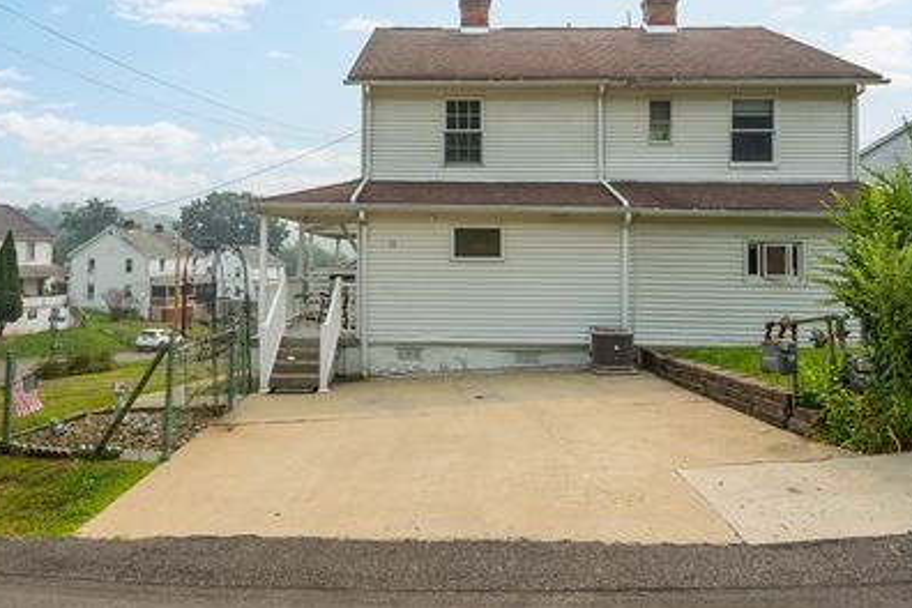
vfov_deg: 51.5
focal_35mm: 25
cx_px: 435
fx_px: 624
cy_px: 231
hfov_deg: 72.3
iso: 100
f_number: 8
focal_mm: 13
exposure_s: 1/640
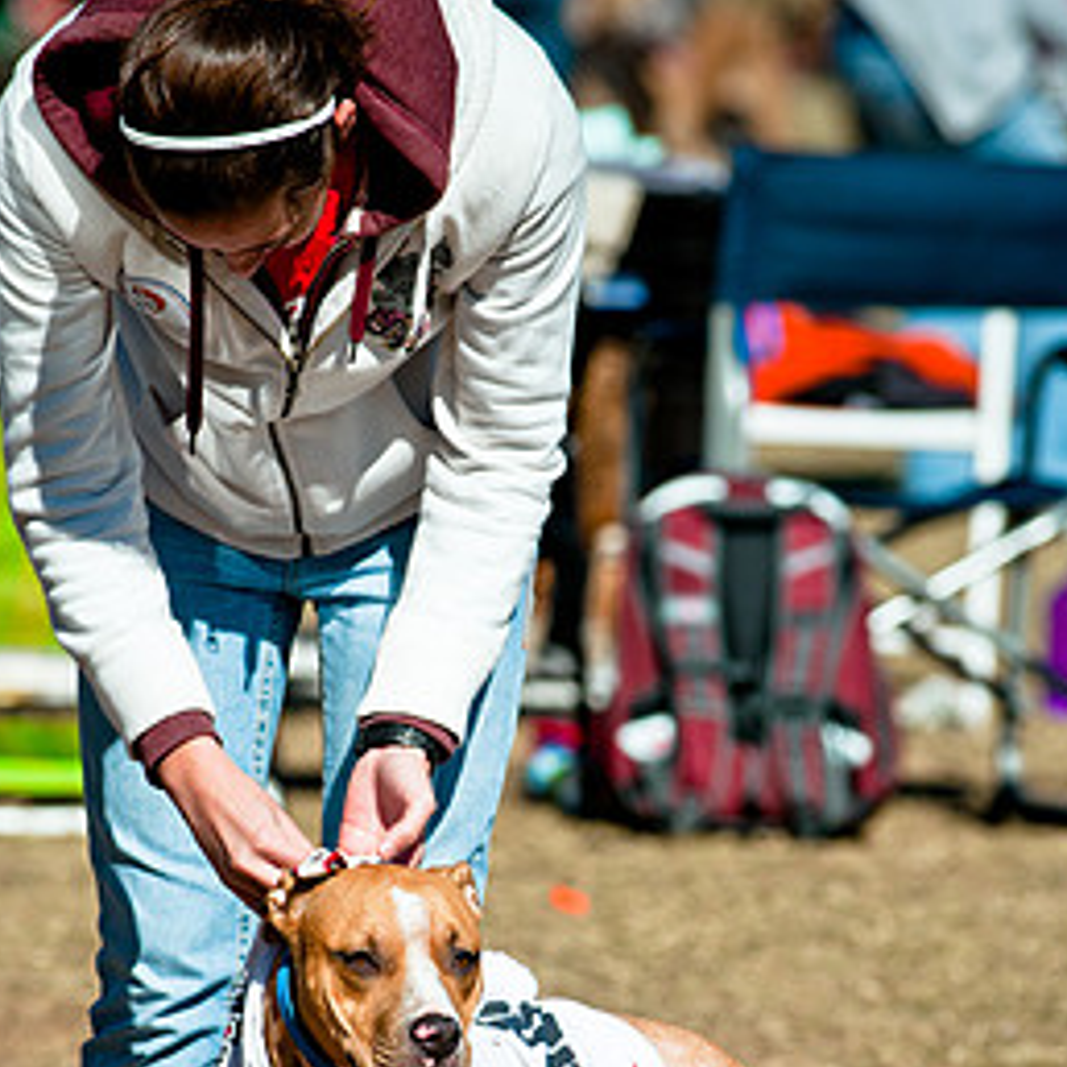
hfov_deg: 3.9
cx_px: 486
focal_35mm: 444
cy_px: 819
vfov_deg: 3.9
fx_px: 15484
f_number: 5
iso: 200
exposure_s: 1/2000
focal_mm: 200
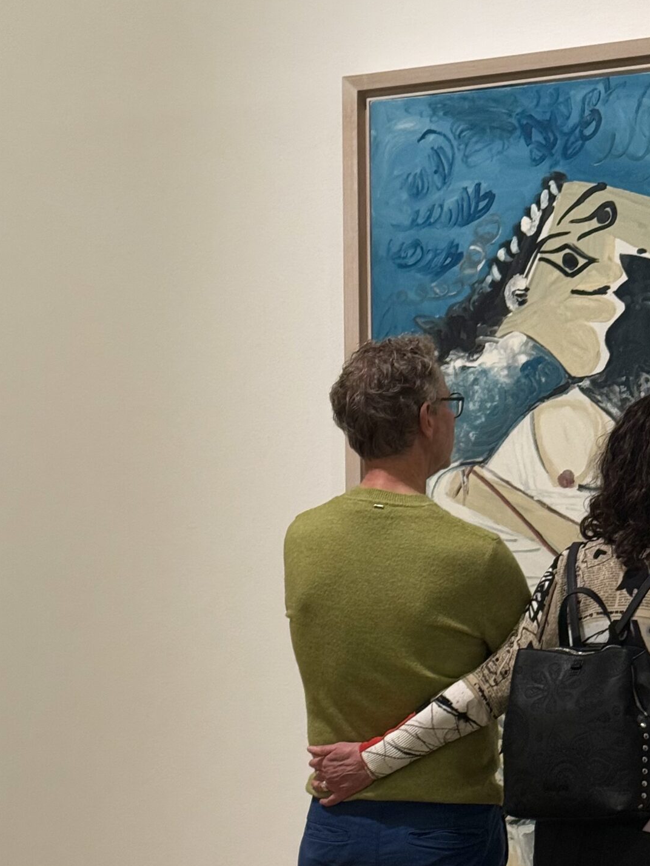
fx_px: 2153
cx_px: 337
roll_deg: +0.1
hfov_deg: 17.2
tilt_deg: +2.8
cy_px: 419
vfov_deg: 22.8
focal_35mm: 86
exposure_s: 1/56
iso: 250
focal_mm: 6.76
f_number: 1.78
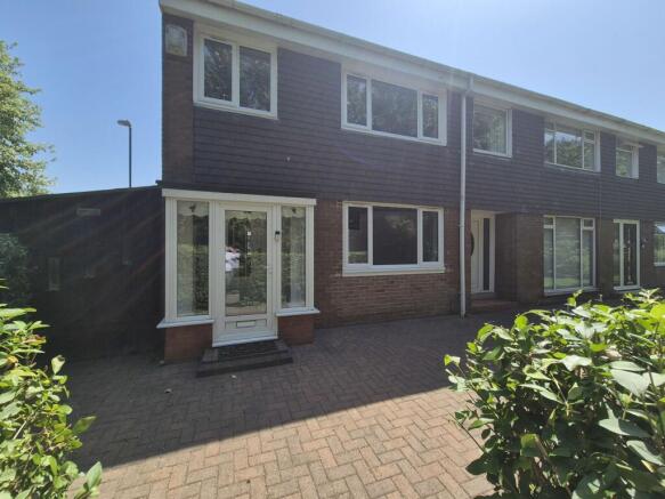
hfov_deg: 106.2
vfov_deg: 89.9
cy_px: 250
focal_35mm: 13
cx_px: 332
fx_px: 250
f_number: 2.2
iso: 50
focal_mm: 2.2
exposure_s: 1/1932
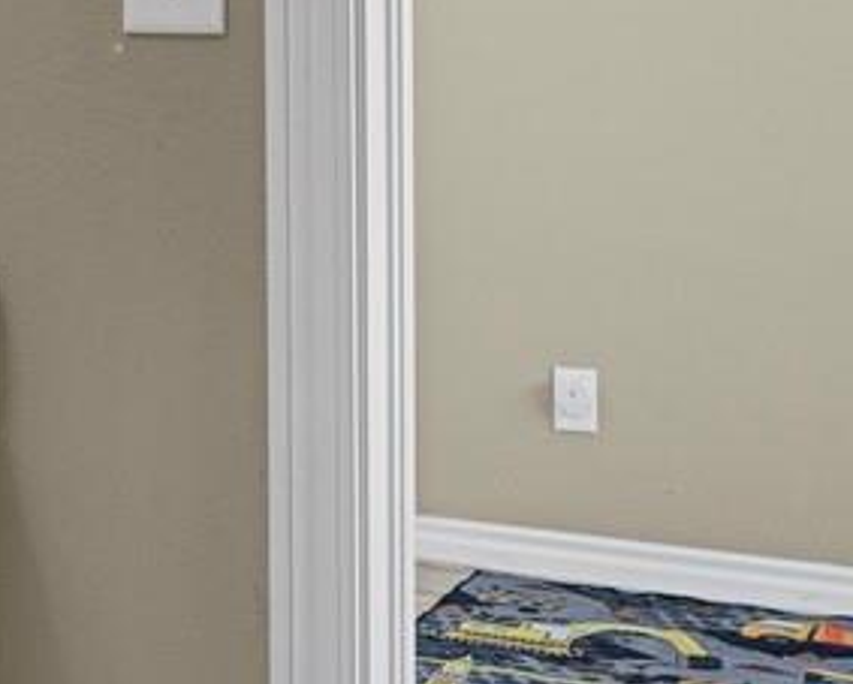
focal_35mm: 90
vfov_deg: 16.7
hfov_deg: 18.1
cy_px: -21
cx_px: -544
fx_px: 2274
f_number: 8
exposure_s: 1/20
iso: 3200
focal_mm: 17
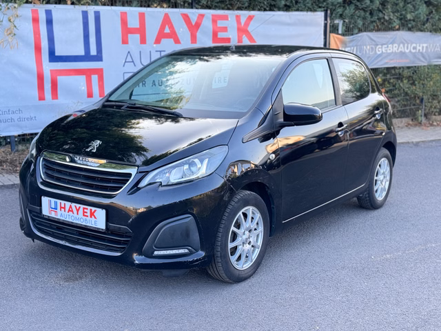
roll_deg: +1.0
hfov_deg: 39.7
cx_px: 220
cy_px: 166
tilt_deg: -11.8
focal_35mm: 48
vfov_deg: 30.3
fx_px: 612
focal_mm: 6.76
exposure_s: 1/169
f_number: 1.78
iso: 64
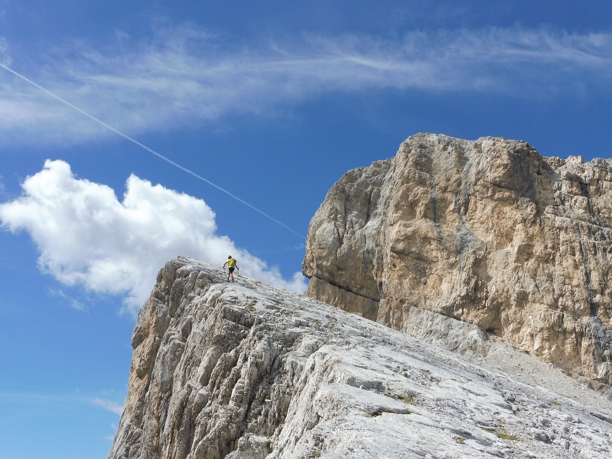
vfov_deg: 36.8
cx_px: 306
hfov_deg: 47.9
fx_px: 690
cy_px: 230
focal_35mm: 39
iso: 100
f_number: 5
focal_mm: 6.9
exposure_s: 1/800
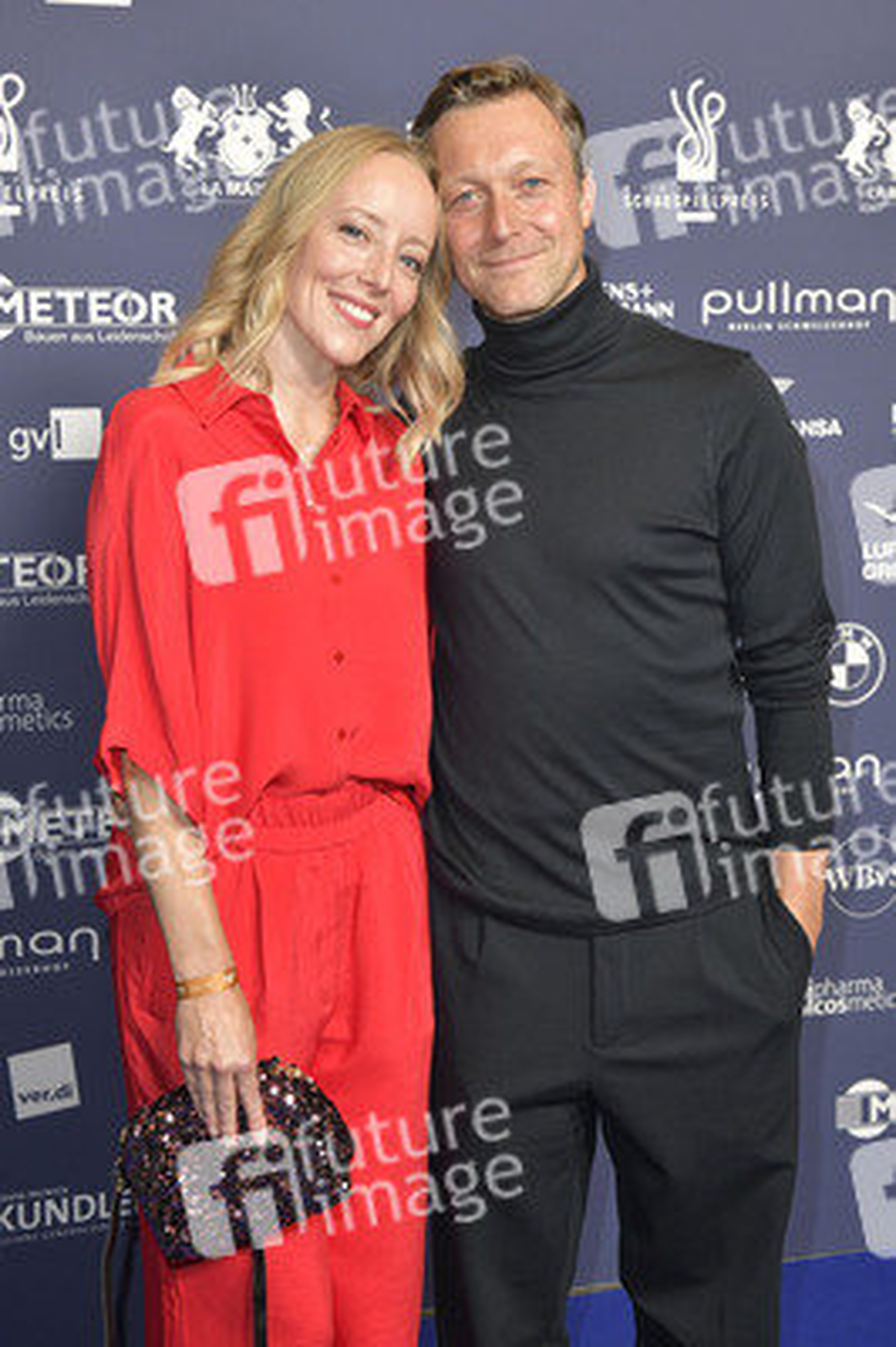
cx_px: 448
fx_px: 1795
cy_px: 674
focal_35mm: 48
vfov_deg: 41.1
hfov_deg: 28.0
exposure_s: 1/200
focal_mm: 48
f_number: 6.3
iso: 2000
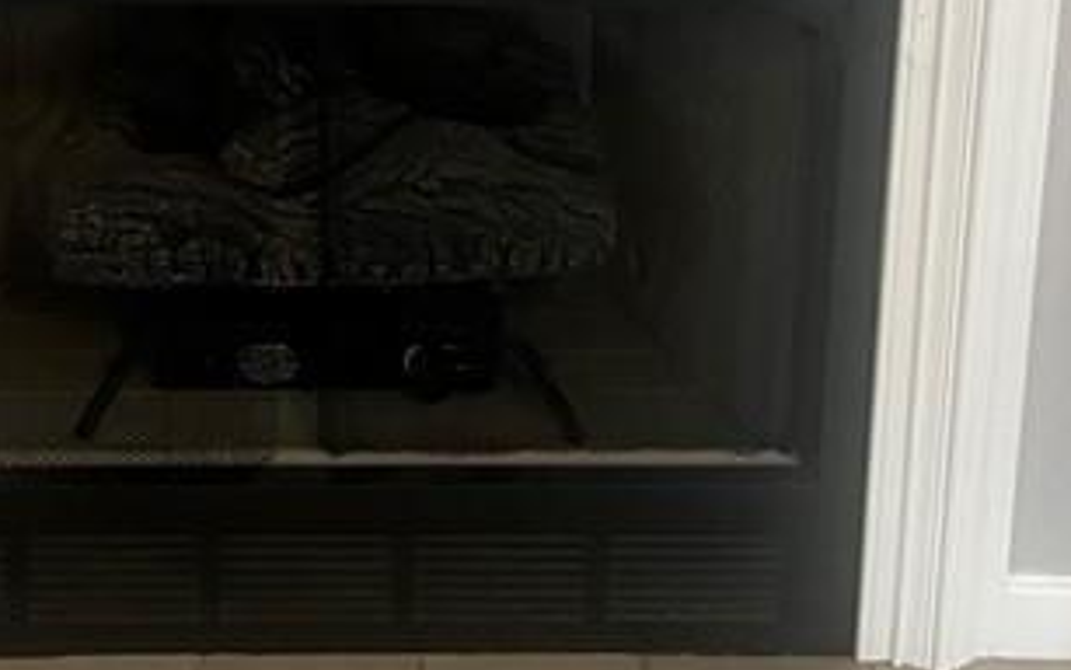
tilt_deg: -20.4
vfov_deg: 13.9
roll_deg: +0.8
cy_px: -42
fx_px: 2686
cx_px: 262
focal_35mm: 92
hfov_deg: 22.3
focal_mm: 5.7
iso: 320
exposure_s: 1/60
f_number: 1.5
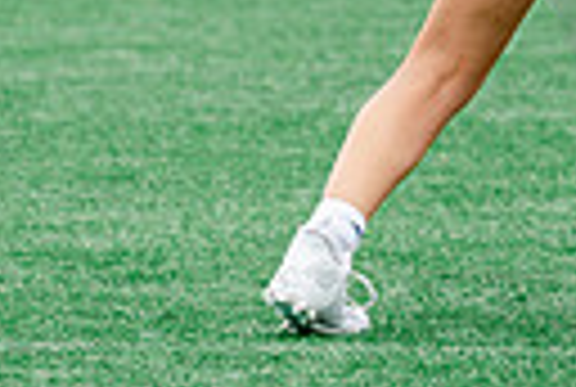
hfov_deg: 2.4
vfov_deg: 1.6
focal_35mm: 855
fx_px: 13712
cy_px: -330
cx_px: 1165
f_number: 3.2
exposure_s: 1/640
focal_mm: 135
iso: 250
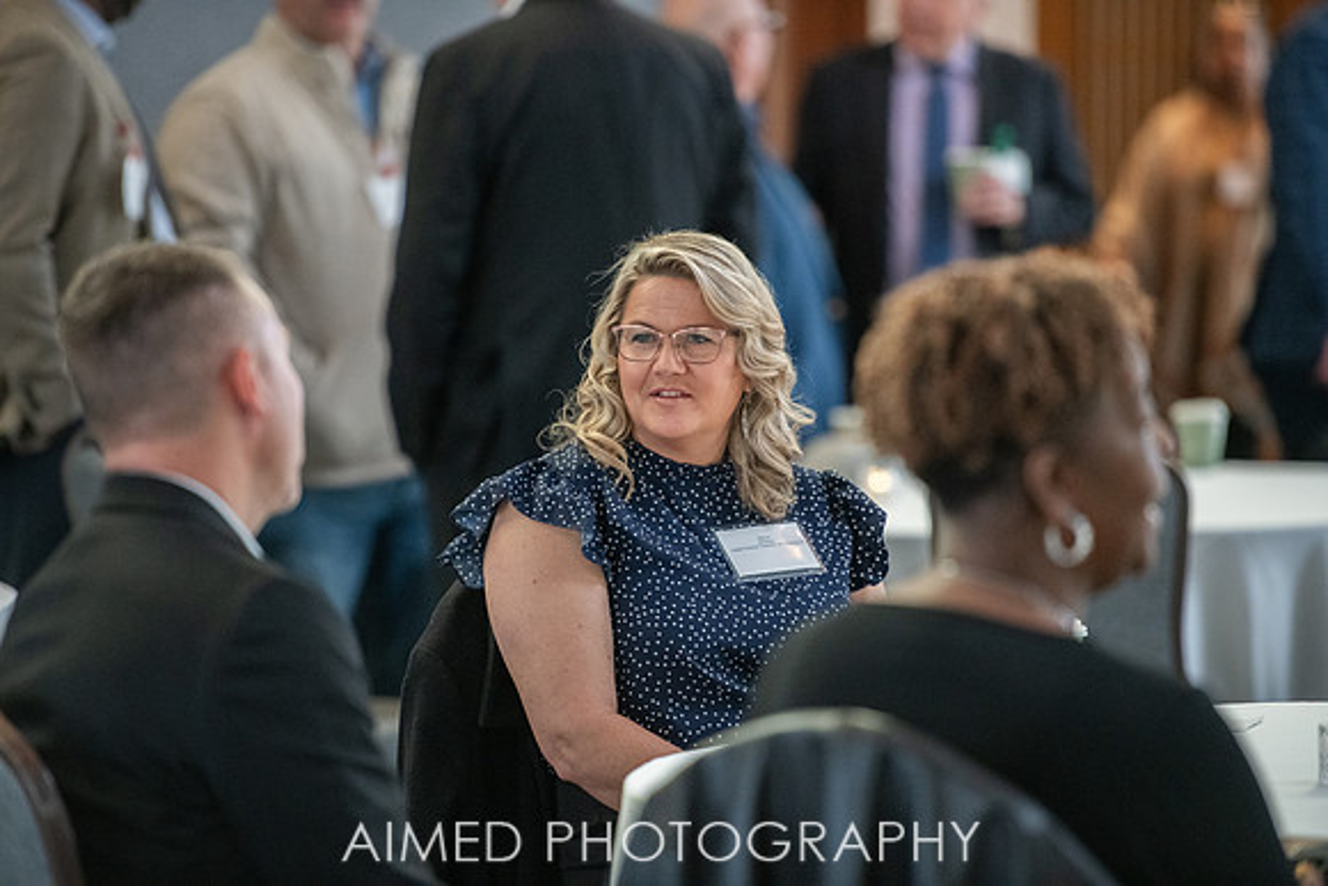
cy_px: 443
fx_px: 7379
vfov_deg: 6.9
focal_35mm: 200
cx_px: 664
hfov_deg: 10.3
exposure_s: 1/200
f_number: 2.8
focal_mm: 200
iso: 3200
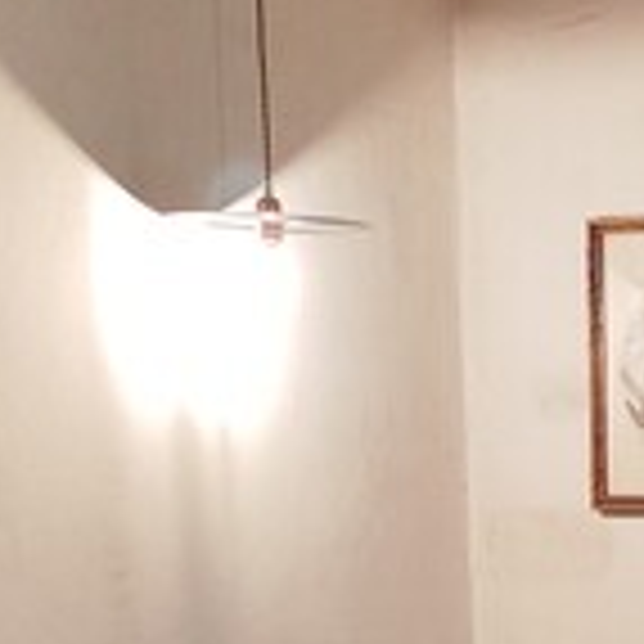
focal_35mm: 146
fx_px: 3073
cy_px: 1581
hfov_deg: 11.7
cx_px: 757
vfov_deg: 10.3
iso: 320
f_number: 1.65
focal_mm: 6.19
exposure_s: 1/25
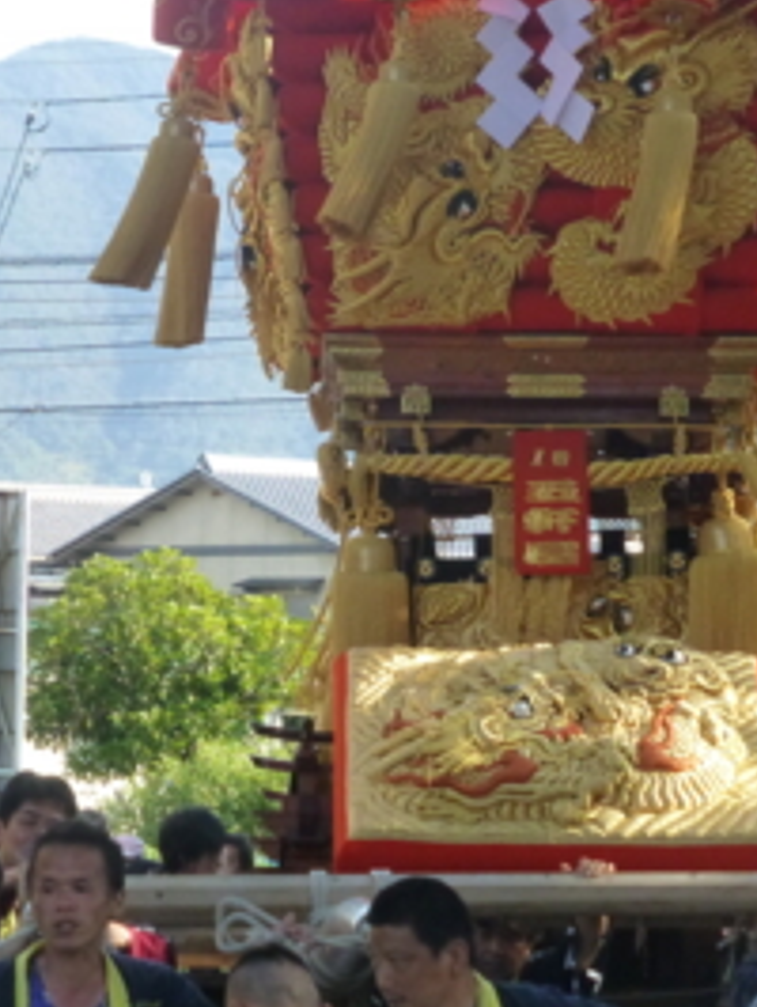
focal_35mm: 230
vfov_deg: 8.6
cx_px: 348
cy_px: 398
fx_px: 6696
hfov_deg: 6.5
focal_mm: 18.2
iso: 400
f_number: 5.3
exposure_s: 1/320
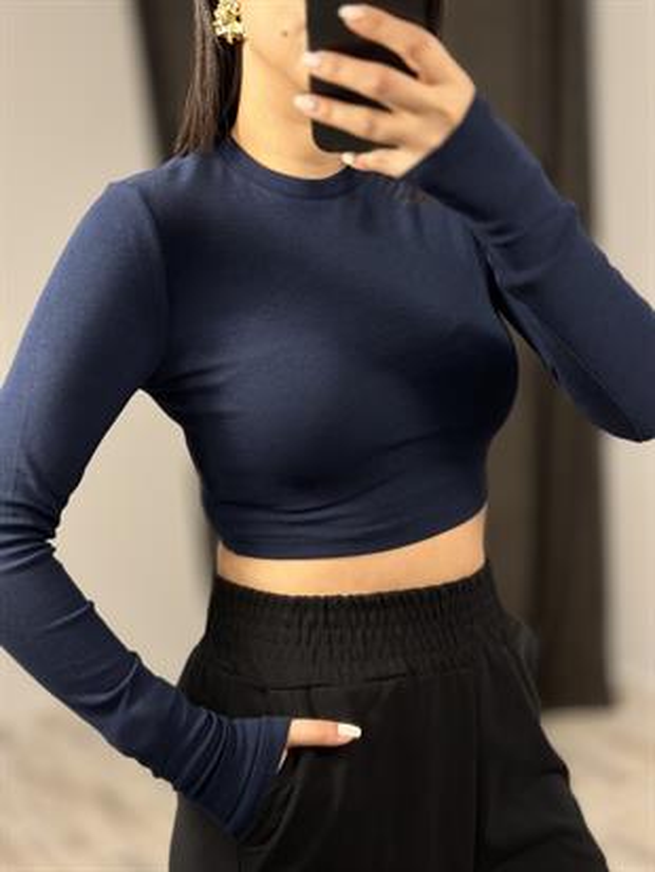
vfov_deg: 39.6
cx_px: 328
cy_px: 436
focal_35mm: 48
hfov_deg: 30.3
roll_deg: +5.9
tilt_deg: -32.9
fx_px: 1210
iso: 125
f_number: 1.78
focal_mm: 6.86
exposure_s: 1/50
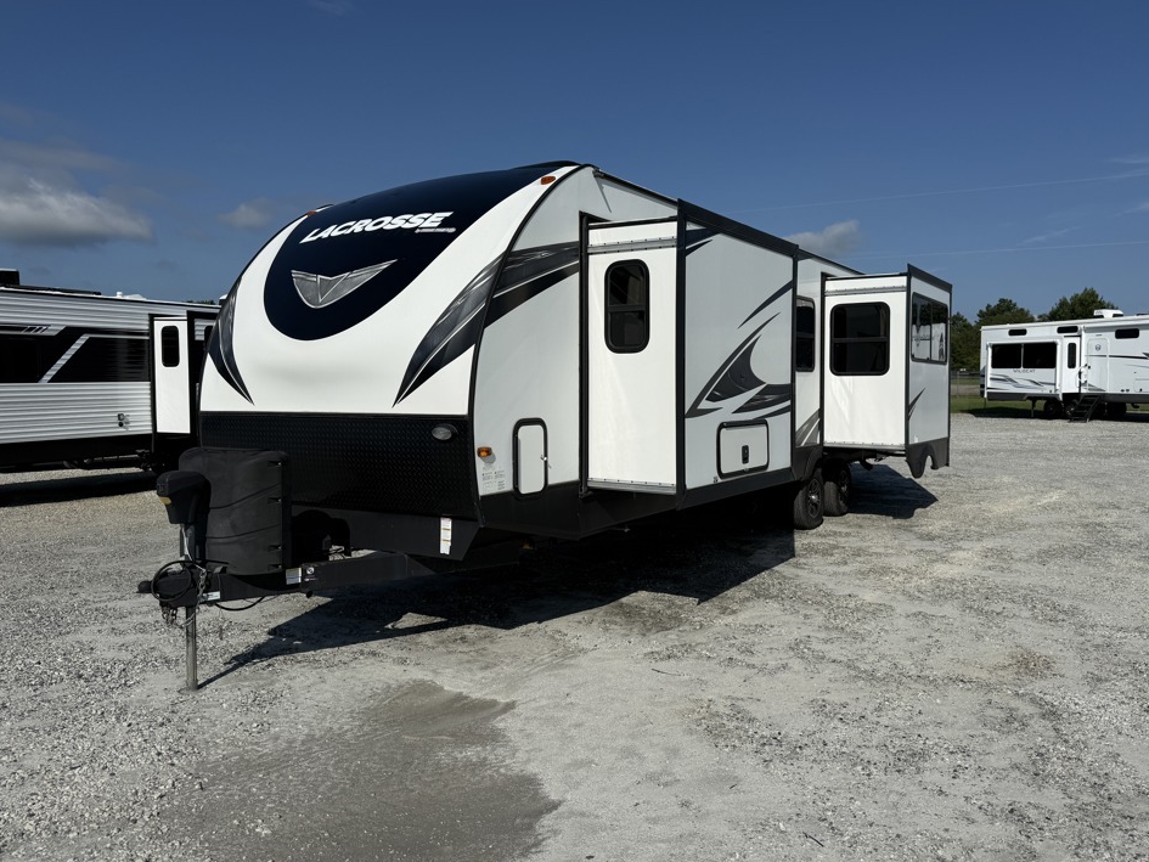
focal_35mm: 26
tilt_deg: -0.2
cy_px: 402
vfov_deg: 53.0
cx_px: 608
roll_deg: +0.0
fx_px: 863
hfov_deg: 67.2
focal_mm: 6.76
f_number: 1.78
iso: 80
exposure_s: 1/11905
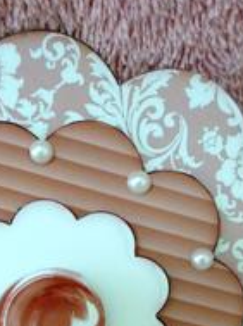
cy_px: 312
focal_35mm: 69
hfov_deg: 21.1
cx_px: 59
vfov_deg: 26.9
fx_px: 648
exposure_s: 1/13
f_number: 3.3
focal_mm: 5.2
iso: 400
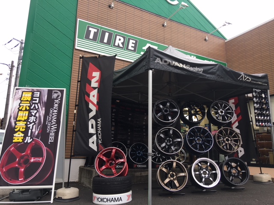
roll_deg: -1.7
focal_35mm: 29
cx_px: 137
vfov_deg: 48.2
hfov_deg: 61.7
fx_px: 230
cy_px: 102
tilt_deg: +13.5
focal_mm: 4.15
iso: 25
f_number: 2.2
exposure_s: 1/148
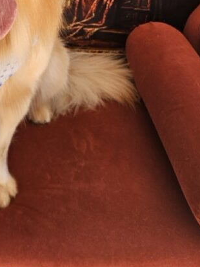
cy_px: -27
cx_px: -20
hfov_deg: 24.0
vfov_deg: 30.2
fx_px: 439
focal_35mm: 57
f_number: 1.8
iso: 25
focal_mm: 5.4
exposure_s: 1/153
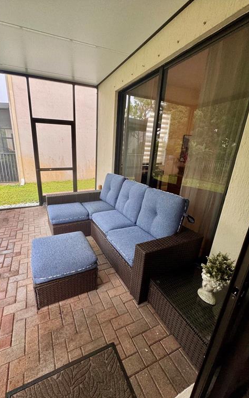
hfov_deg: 74.1
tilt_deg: -18.1
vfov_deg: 101.5
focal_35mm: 15
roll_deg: -2.3
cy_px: 200
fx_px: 163
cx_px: 102
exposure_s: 1/60
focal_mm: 2.22
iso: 160
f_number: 2.2
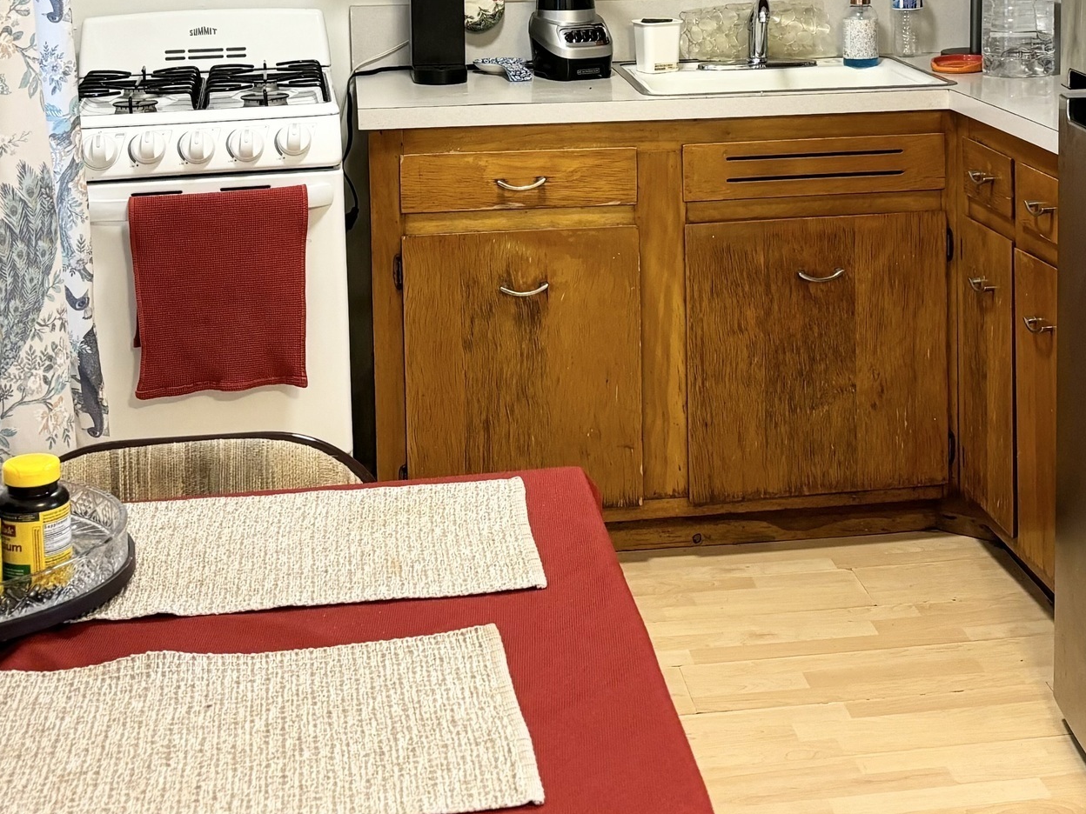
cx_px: 689
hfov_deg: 30.1
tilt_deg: -6.2
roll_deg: +1.0
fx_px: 2008
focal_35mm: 64
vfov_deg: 22.3
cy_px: 52
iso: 200
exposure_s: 1/60
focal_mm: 5.96
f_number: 1.6
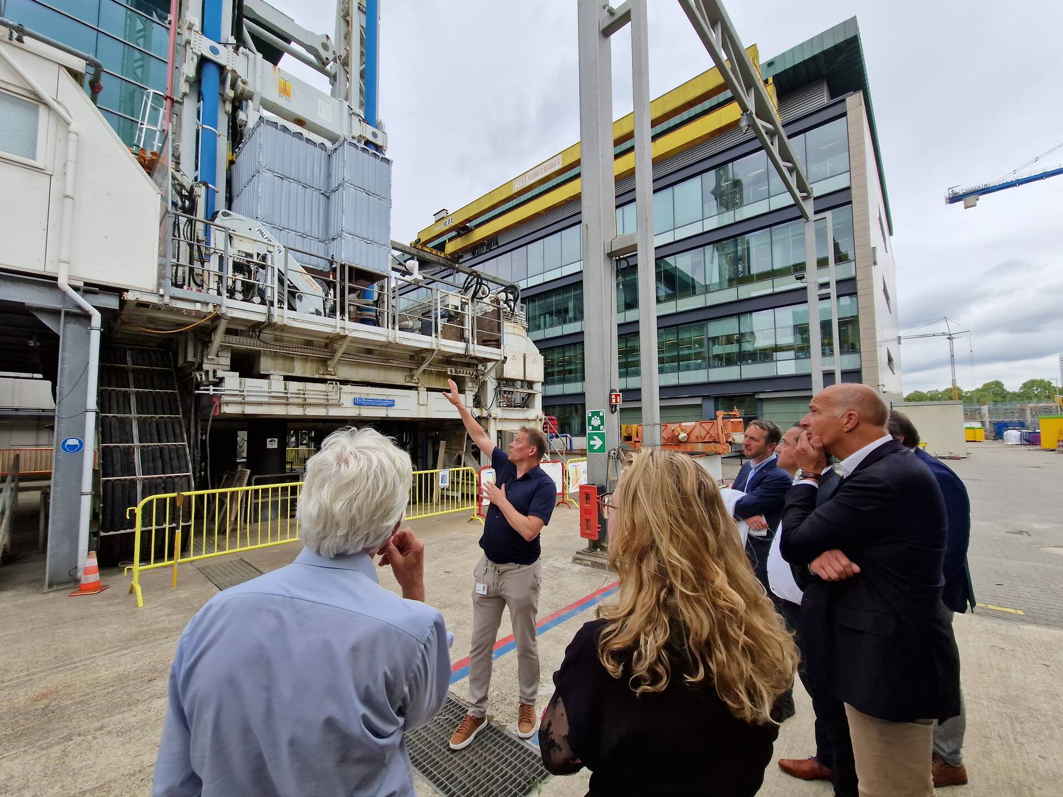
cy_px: 398
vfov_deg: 89.9
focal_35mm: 13
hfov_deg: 106.2
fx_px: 399
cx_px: 532
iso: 50
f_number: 2.2
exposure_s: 1/740
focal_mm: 2.2
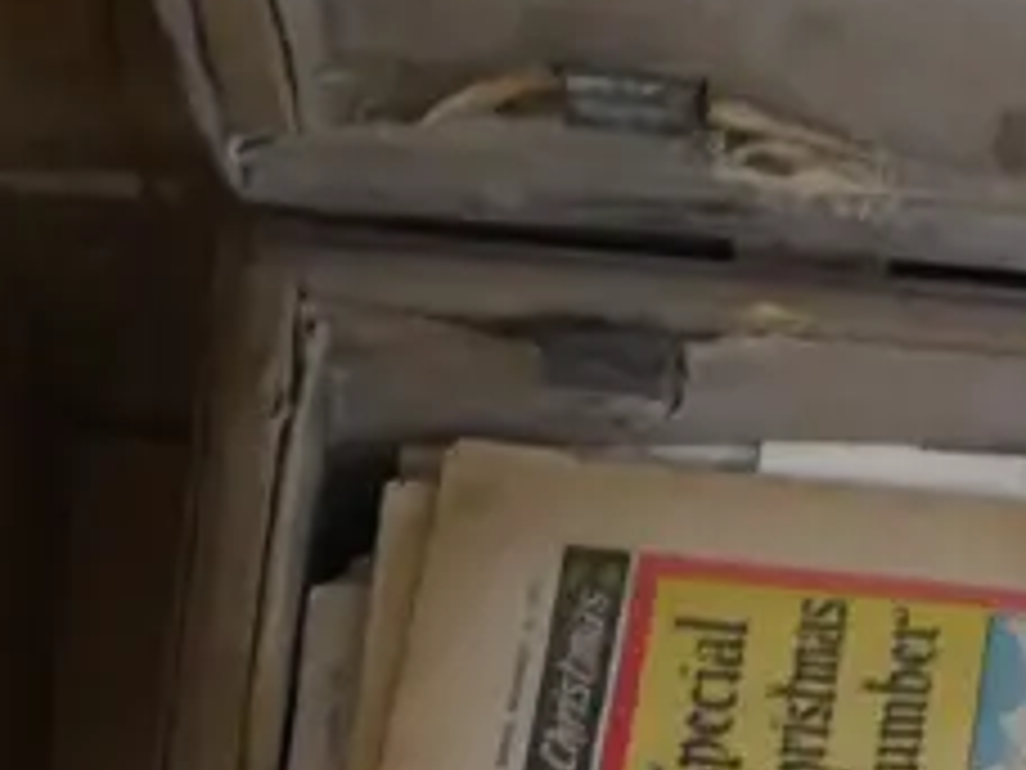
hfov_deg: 15.0
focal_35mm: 126
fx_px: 3735
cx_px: 1269
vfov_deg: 11.1
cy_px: 1319
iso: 3200
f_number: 5.6
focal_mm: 14
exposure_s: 1/8
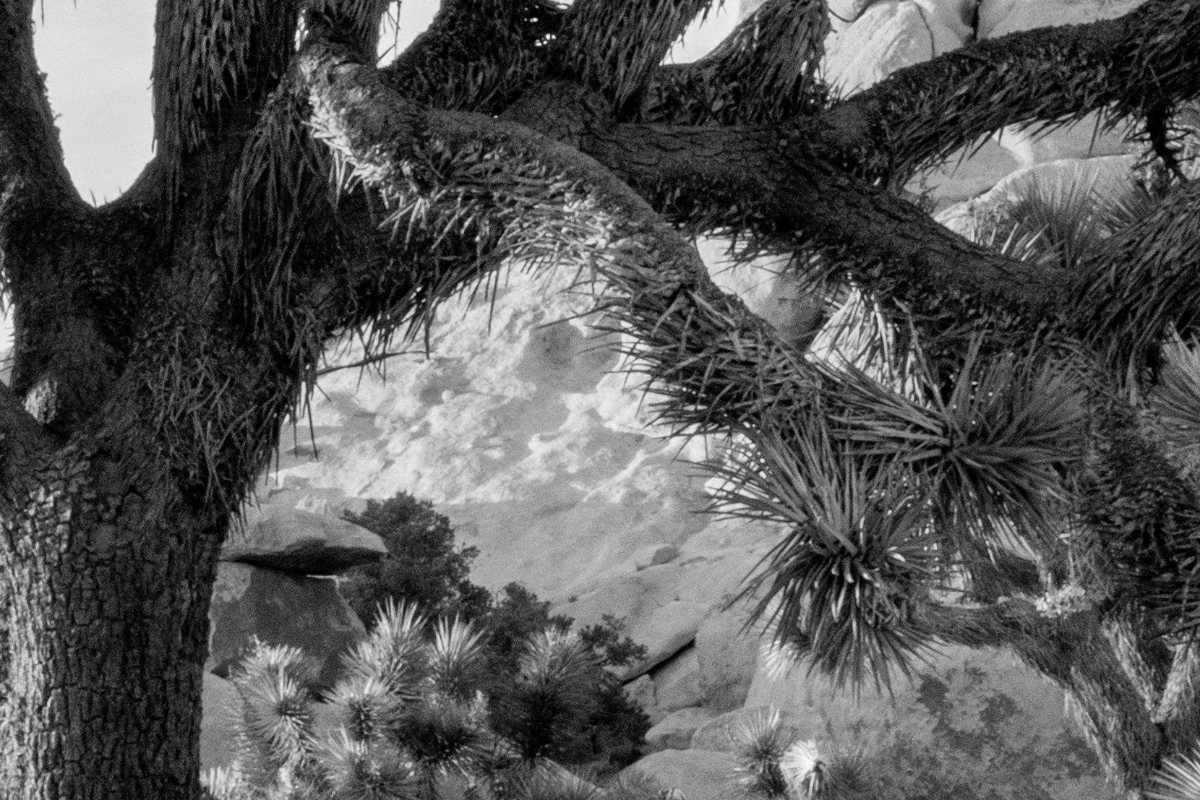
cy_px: -30
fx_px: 6300
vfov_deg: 7.2
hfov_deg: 10.4
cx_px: -766
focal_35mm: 189
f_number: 22
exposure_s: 1/30
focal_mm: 38
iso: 640
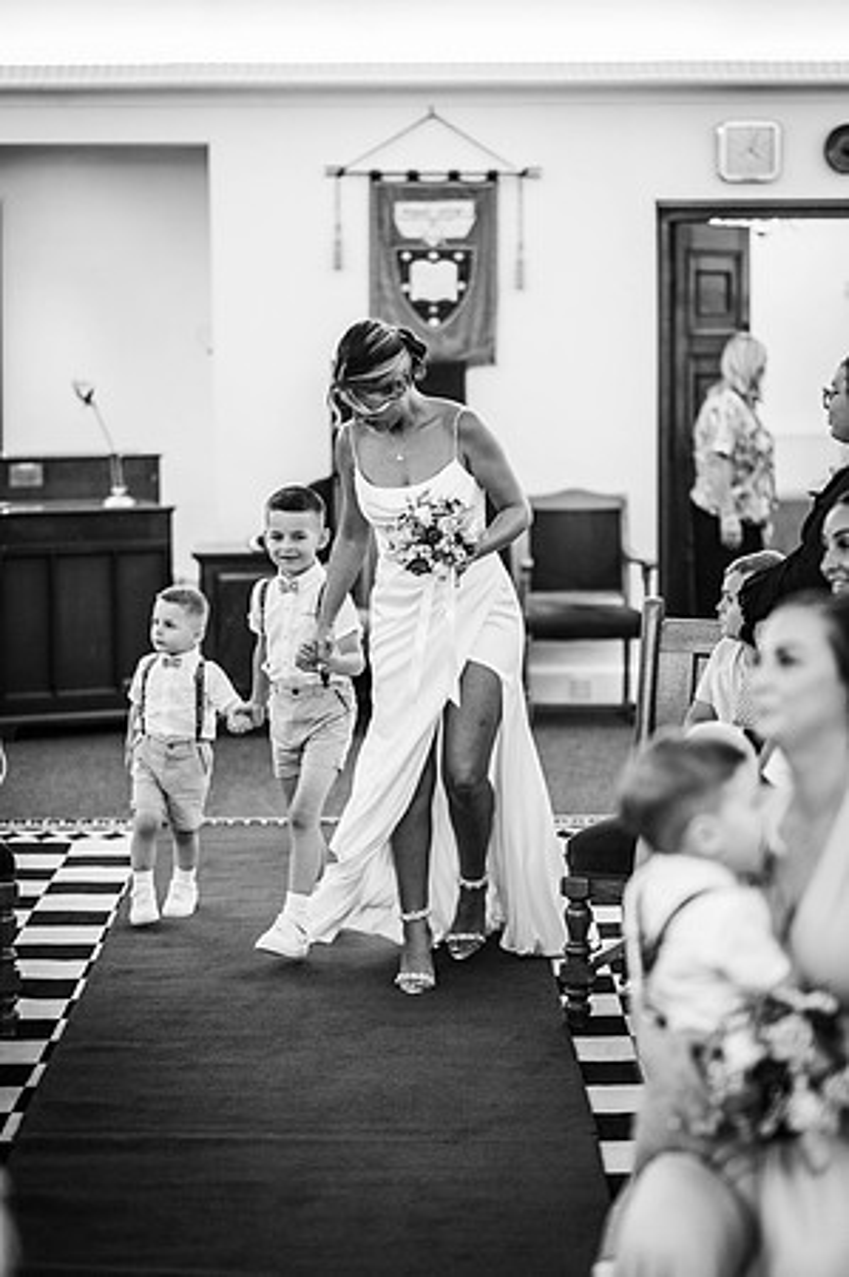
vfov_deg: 23.9
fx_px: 3014
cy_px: 638
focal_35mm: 85
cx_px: 424
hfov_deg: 16.0
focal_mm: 85
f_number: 1.8
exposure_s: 1/200
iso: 900
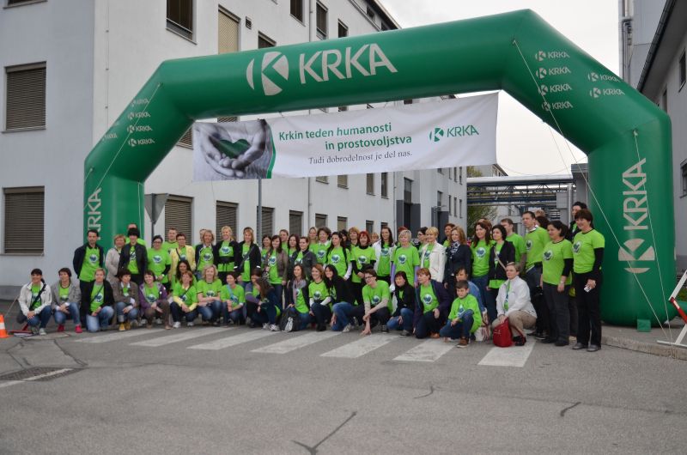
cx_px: 344
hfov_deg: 57.3
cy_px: 228
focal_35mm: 33
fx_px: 628
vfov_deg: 39.8
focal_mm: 22
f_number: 3.8
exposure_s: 1/800
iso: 320
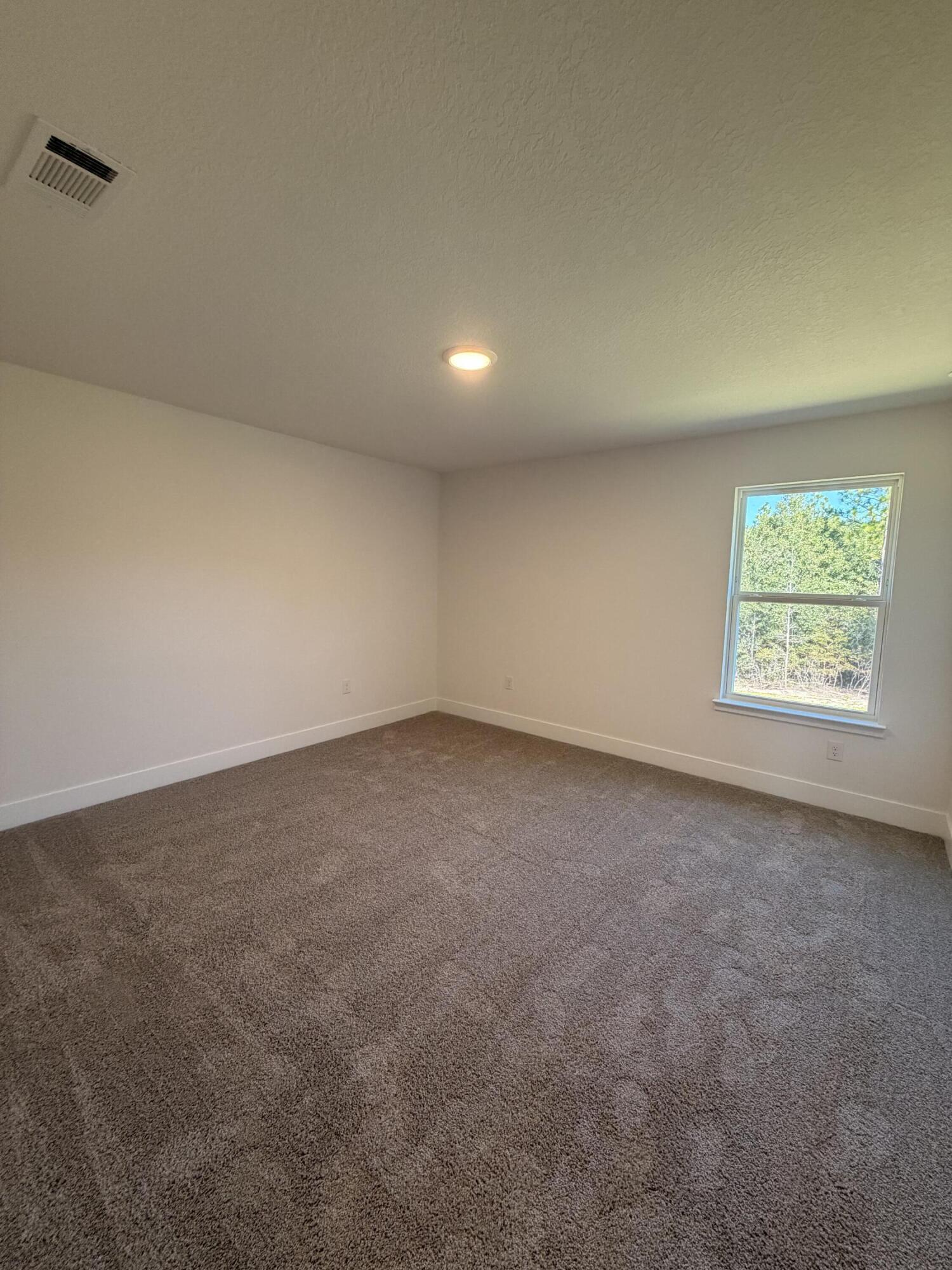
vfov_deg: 102.1
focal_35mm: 14
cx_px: 476
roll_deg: -2.3
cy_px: 635
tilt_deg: -6.2
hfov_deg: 85.7
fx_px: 513
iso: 200
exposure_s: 1/120
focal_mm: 2.22
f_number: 2.2
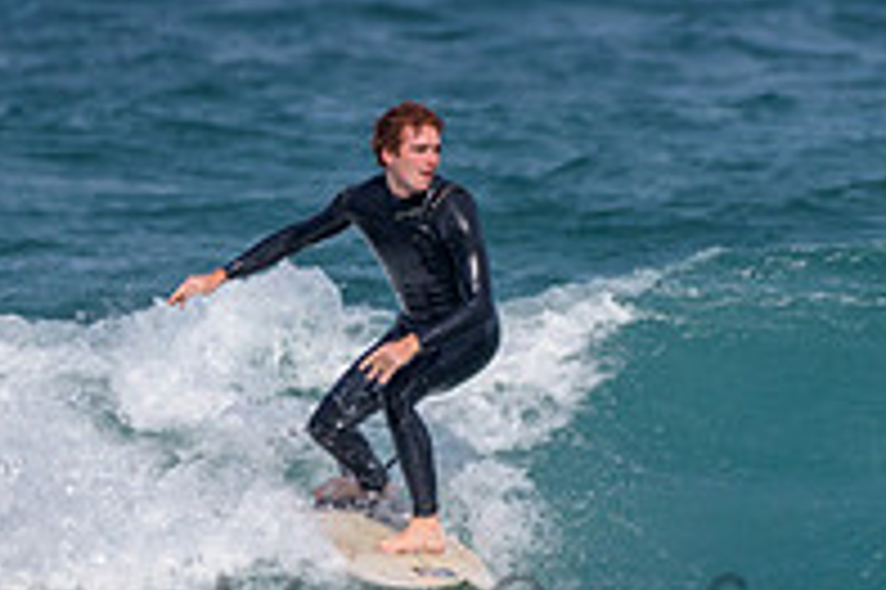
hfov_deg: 1.1
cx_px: 385
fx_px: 44483
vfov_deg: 0.8
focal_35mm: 1809
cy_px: 409
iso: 125
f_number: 5.6
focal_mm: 500
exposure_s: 1/2000
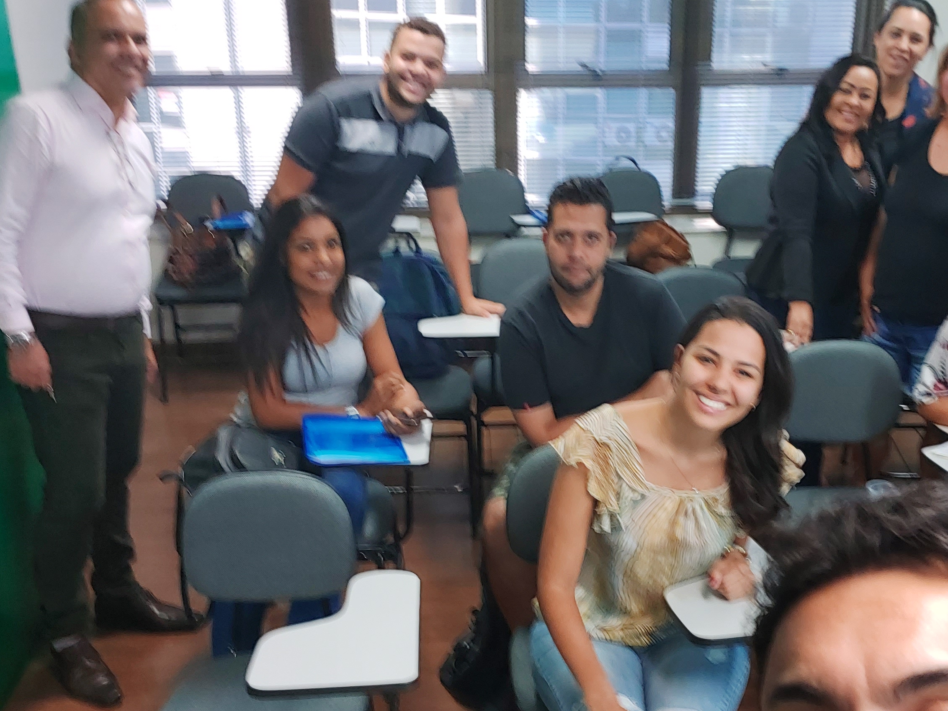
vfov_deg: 32.0
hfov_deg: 41.8
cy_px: 444
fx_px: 1232
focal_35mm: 45
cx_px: 587
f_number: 2
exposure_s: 1/24
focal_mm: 4.58
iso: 200
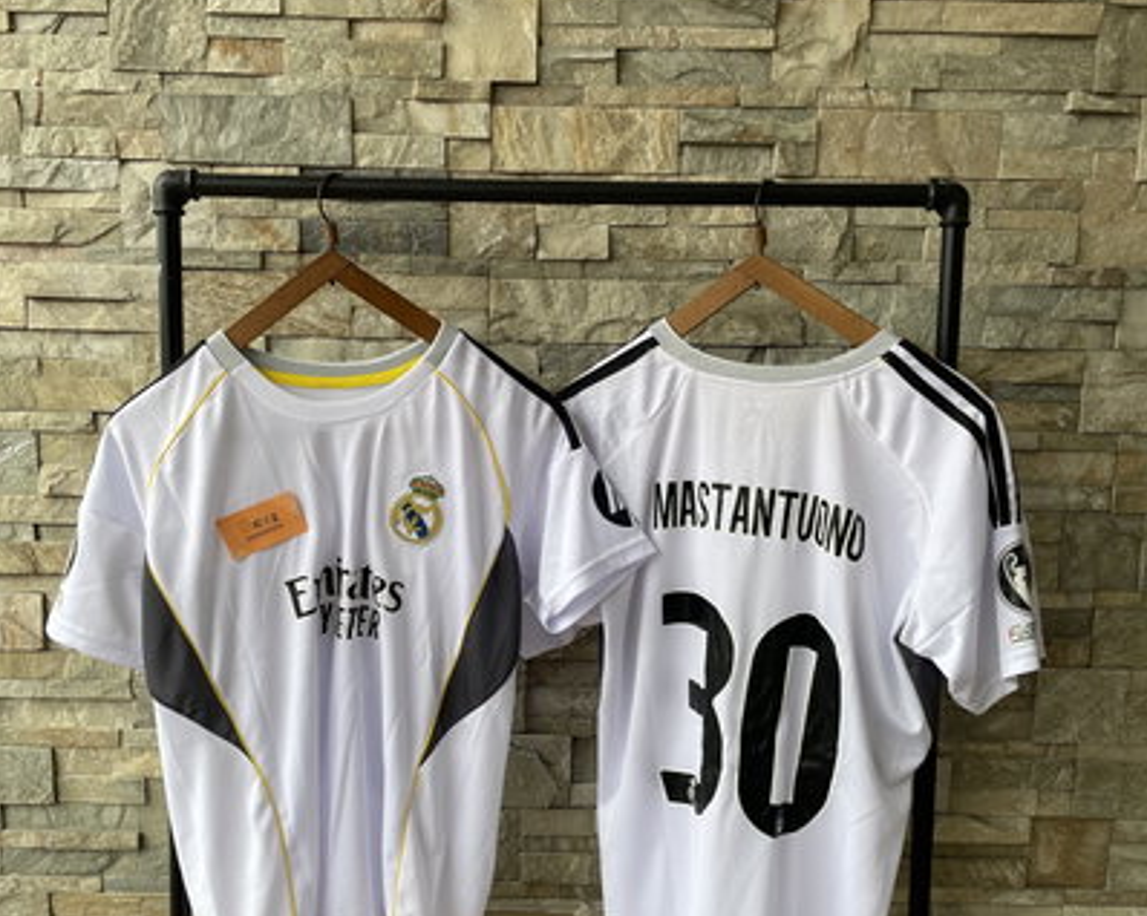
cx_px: 574
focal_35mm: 34
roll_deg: -1.0
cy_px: 563
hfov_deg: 52.9
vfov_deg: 43.0
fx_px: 1154
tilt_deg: -8.5
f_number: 1.6
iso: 32
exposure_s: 1/141
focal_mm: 4.2
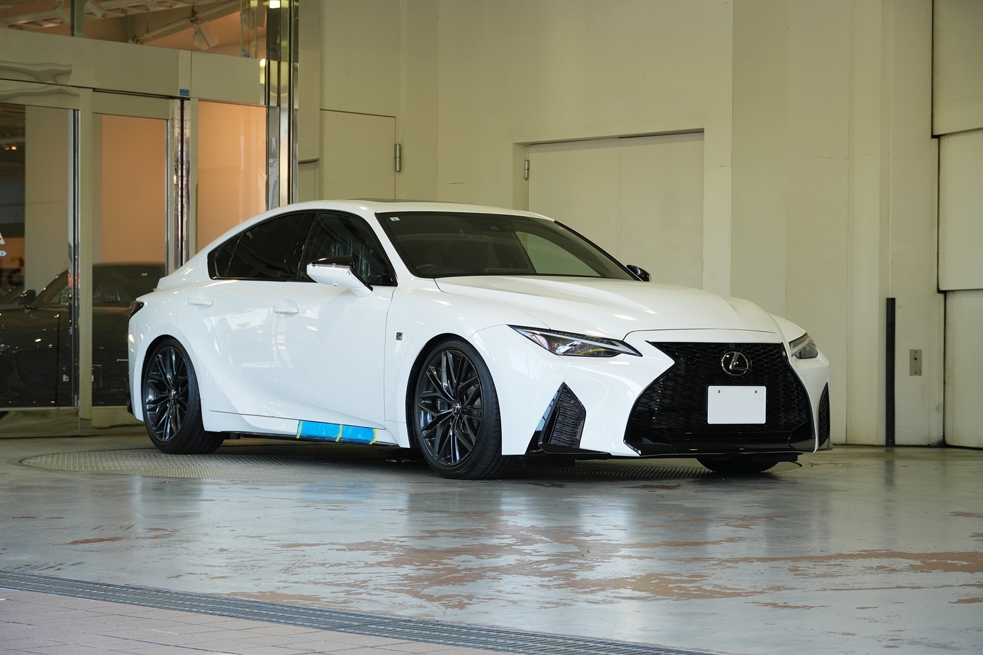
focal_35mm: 84
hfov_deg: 24.2
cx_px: 492
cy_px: 328
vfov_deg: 16.3
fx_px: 2293
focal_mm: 56
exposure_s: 1/160
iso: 320
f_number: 5
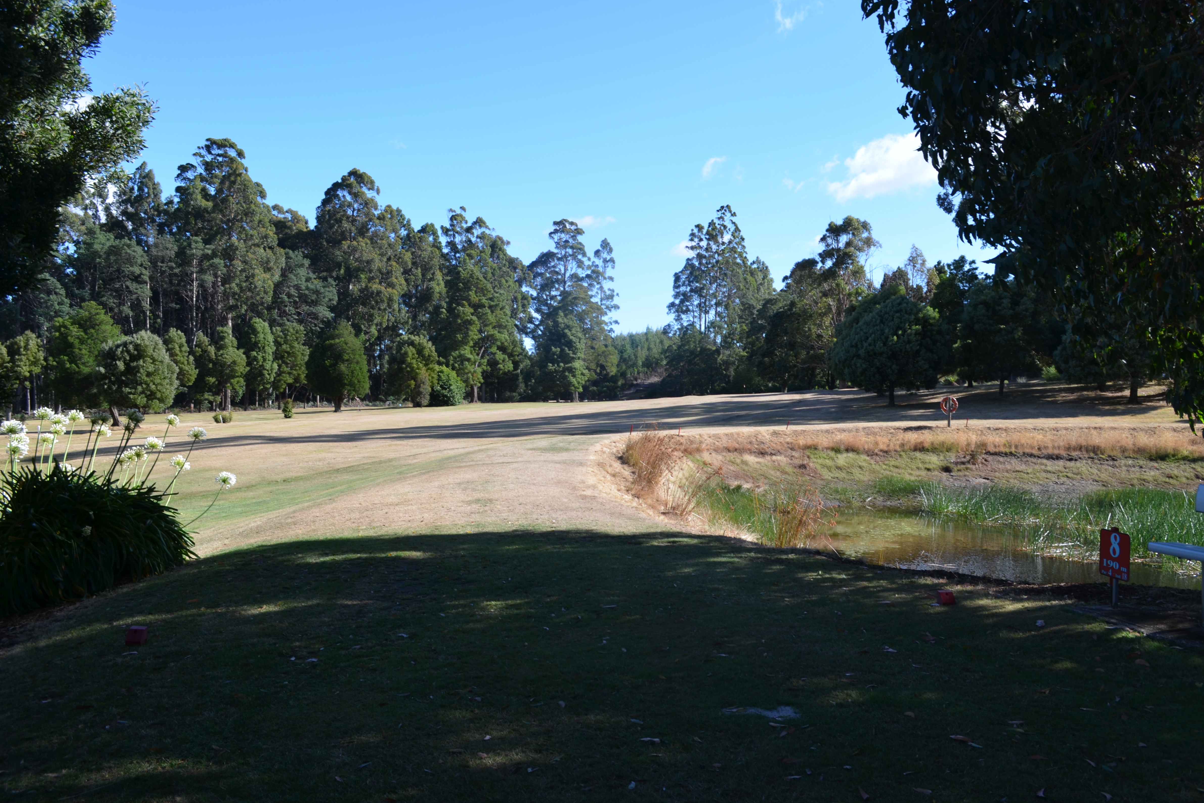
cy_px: 400
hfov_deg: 60.3
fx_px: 1037
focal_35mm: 31
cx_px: 607
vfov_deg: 42.3
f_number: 6.7
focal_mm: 20
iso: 100
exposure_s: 1/180
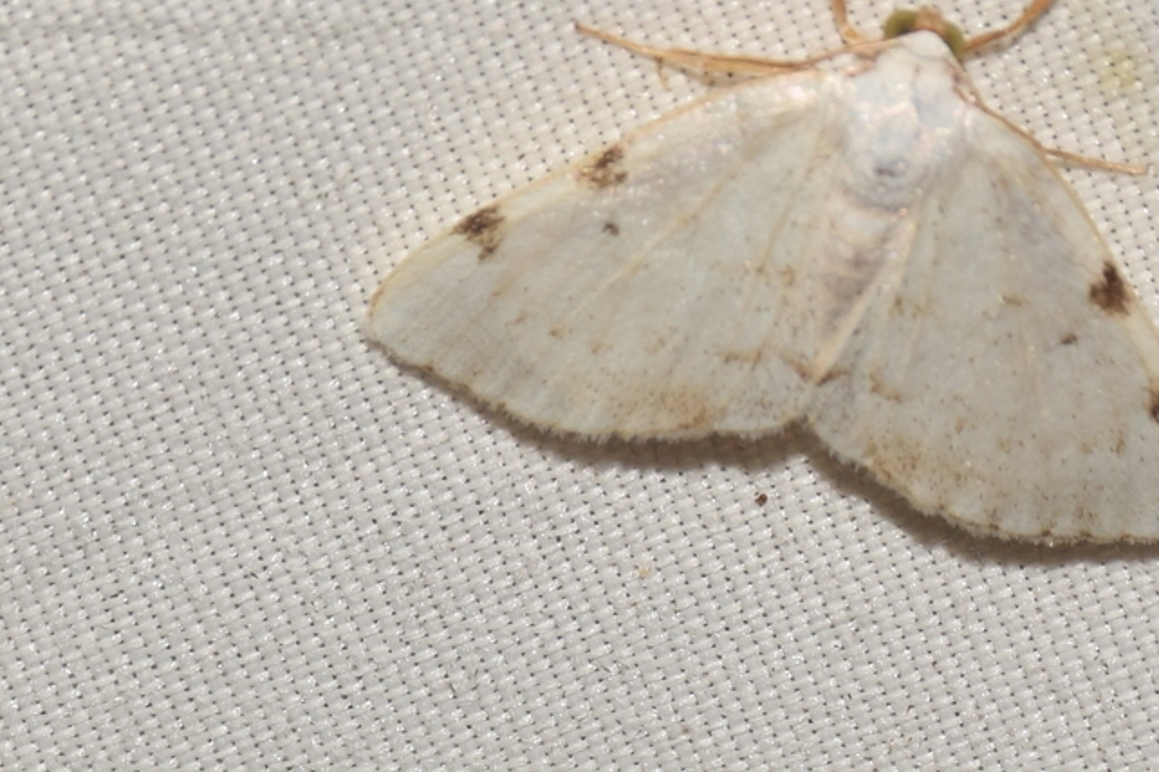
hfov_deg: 6.6
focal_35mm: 314
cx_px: 800
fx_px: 10108
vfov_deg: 4.4
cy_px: 234
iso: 100
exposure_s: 1/160
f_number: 13
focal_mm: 140
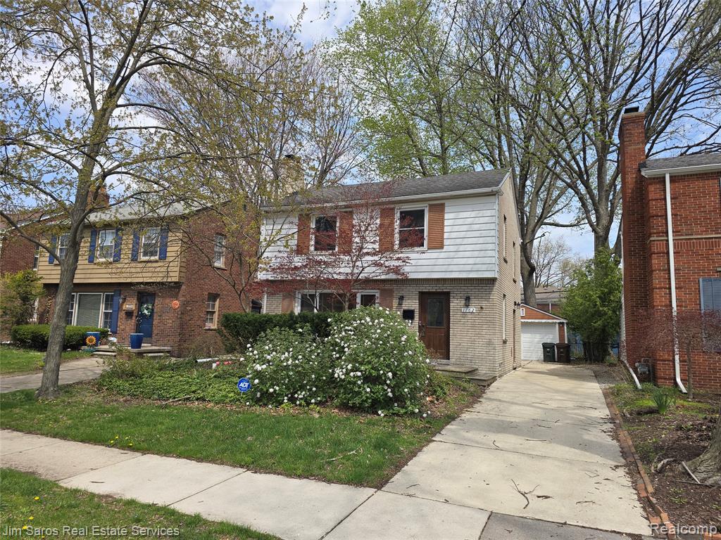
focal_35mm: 23
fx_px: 479
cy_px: 270
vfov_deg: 58.9
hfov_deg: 73.9
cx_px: 360
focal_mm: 6.3
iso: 12
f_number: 1.7
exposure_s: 1/559
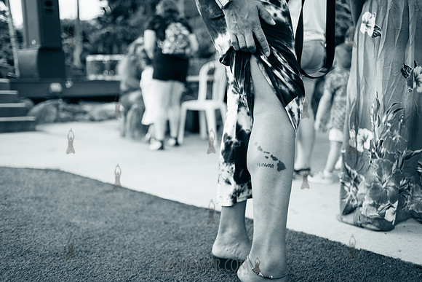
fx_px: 410
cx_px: 211
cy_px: 141
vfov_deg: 37.9
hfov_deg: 54.4
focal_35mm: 35
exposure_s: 1/400
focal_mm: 35
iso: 800
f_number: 2.5
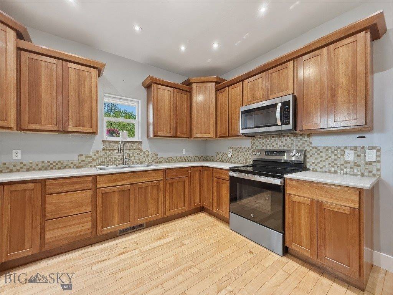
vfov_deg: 85.7
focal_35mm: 14
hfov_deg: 102.1
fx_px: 159
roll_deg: +0.2
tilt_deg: +0.7
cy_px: 148
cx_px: 196
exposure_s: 1/60
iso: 500
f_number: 2.2
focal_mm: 2.2
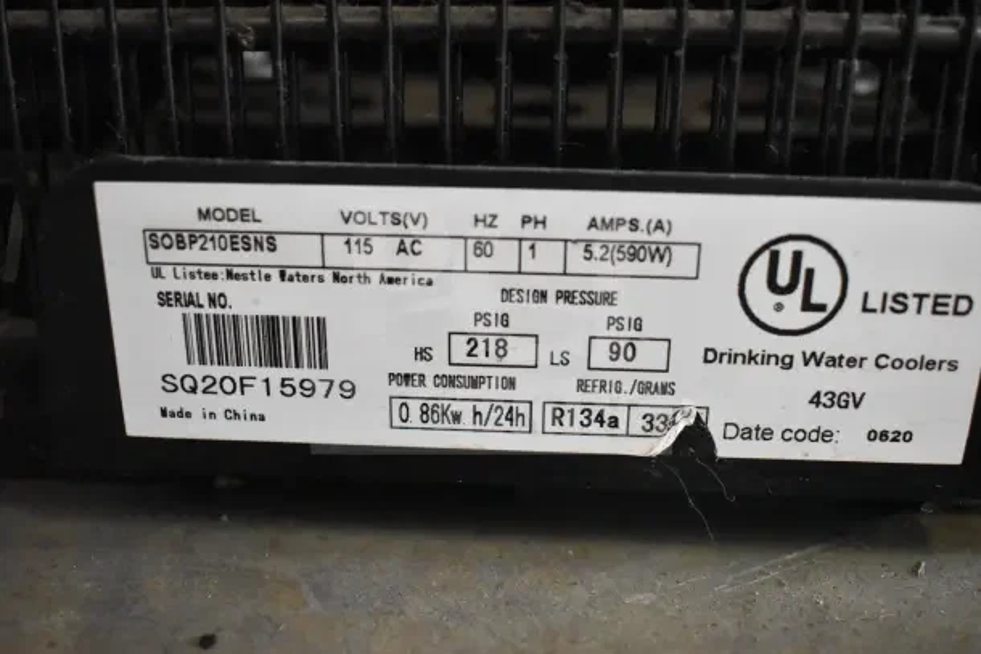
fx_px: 1145
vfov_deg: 31.9
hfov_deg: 46.4
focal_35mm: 42
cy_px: 327
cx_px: 490
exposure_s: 1/80
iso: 6400
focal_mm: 28
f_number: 4.5
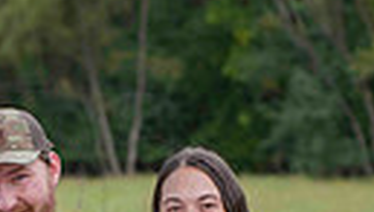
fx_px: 2900
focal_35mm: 292
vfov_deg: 4.1
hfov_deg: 7.4
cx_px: 52
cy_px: 468
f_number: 4.5
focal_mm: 80
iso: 400
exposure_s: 1/500
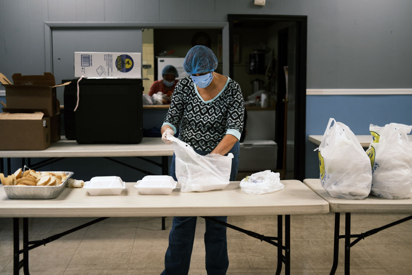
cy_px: 138
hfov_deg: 37.5
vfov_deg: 25.5
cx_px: 206
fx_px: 607
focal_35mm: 53
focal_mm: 35
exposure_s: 1/100
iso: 160
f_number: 2
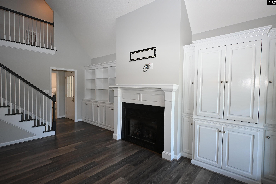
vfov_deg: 67.4
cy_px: 92
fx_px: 138
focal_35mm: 18
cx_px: 138
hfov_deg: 90.0
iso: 560
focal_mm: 12
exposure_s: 1/125
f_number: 3.5
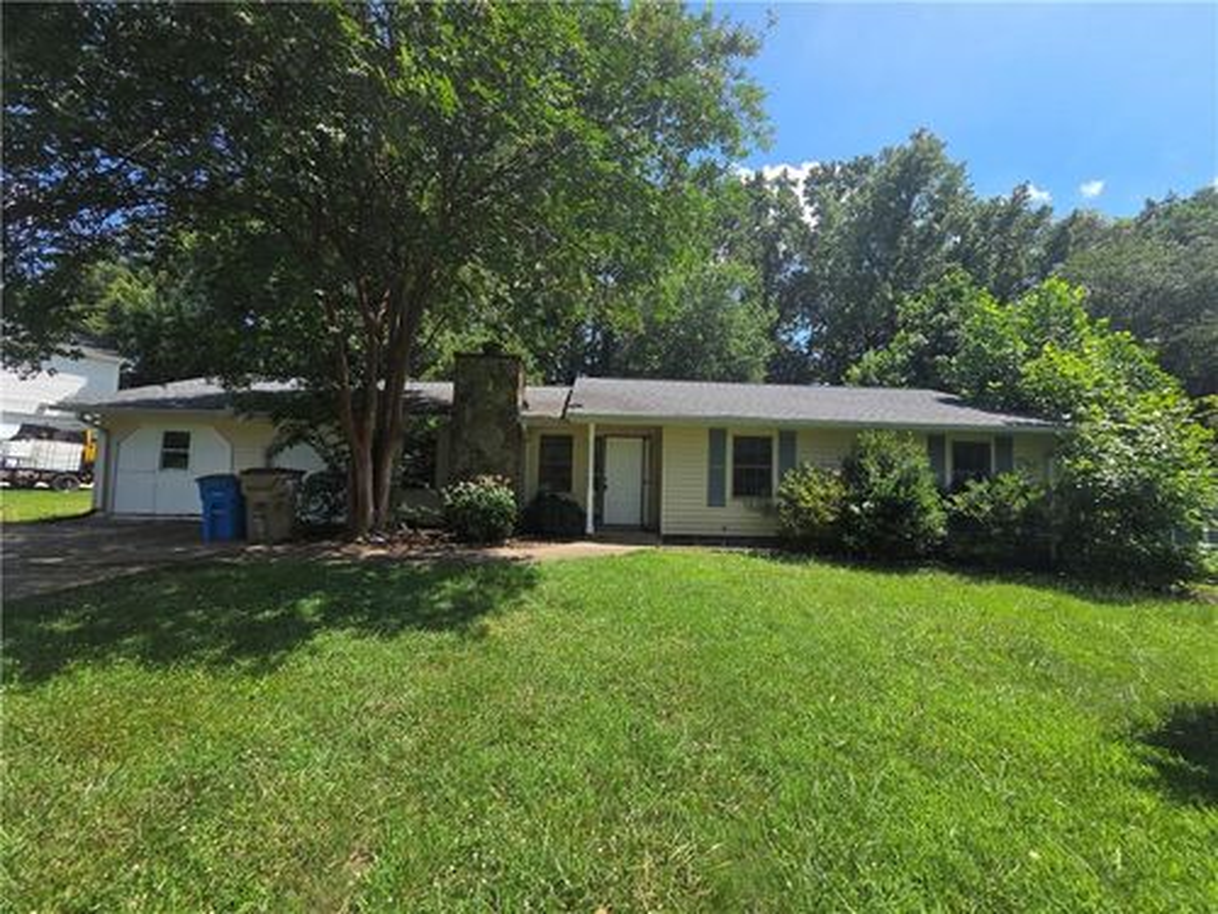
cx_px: 609
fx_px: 457
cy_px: 457
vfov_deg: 89.9
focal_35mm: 13
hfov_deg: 106.2
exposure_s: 1/1093
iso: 50
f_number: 2.2
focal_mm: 2.2
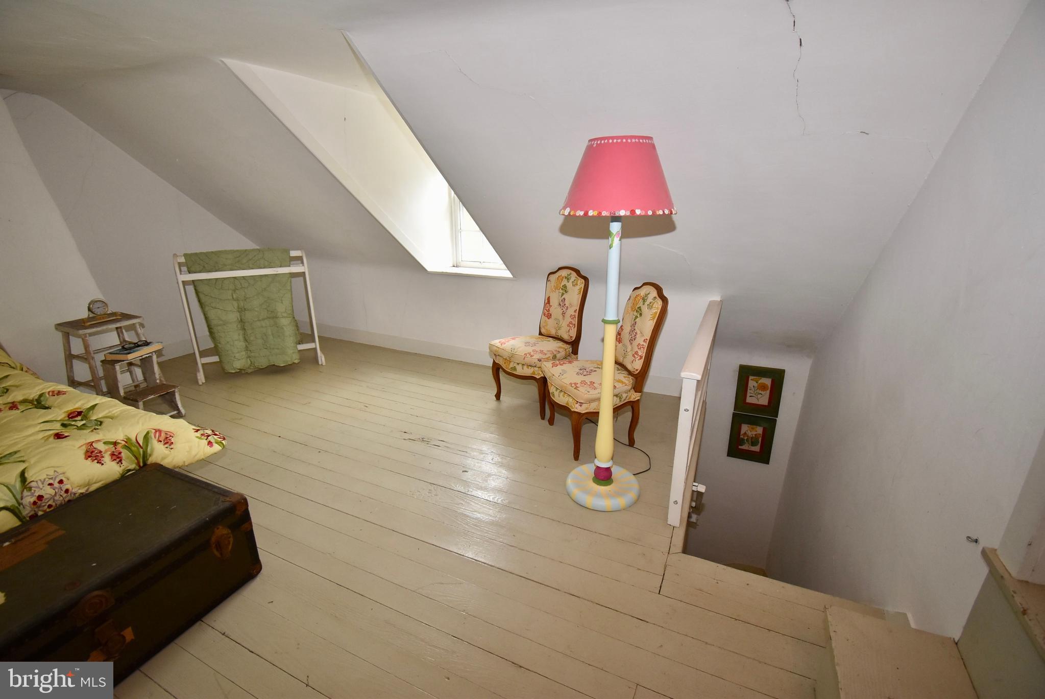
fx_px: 436
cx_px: 522
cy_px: 350
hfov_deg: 100.4
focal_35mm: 15
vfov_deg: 77.4
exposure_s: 1/125
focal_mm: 10
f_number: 4.5
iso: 800
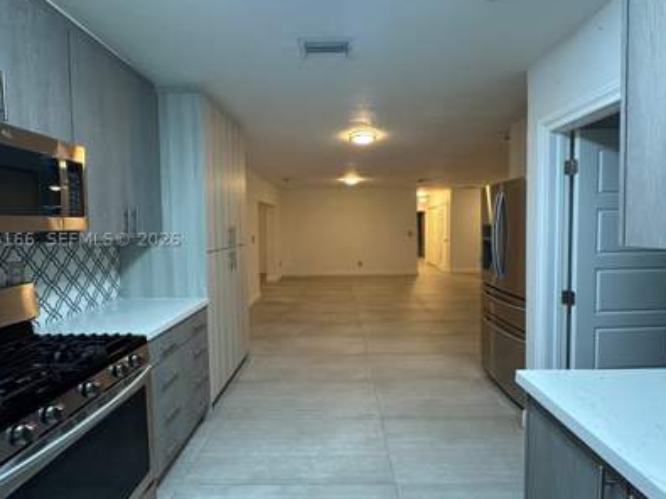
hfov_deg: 91.0
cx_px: 336
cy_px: 239
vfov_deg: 74.7
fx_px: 327
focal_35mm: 17
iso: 200
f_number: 2.2
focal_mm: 2.22
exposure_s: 1/60
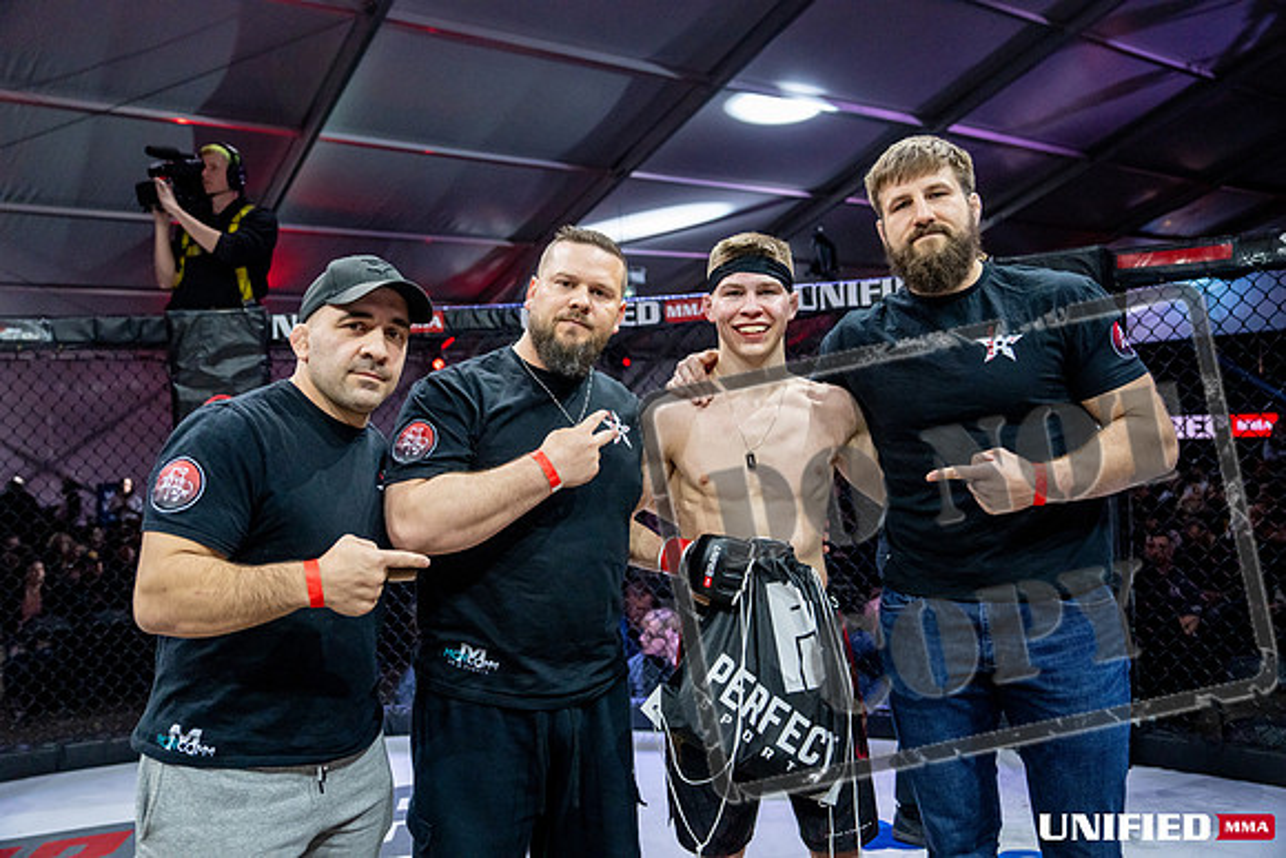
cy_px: 429
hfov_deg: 65.5
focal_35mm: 28
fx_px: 1000
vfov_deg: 46.4
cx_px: 643
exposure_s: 1/1250
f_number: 2.8
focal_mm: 28
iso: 3200
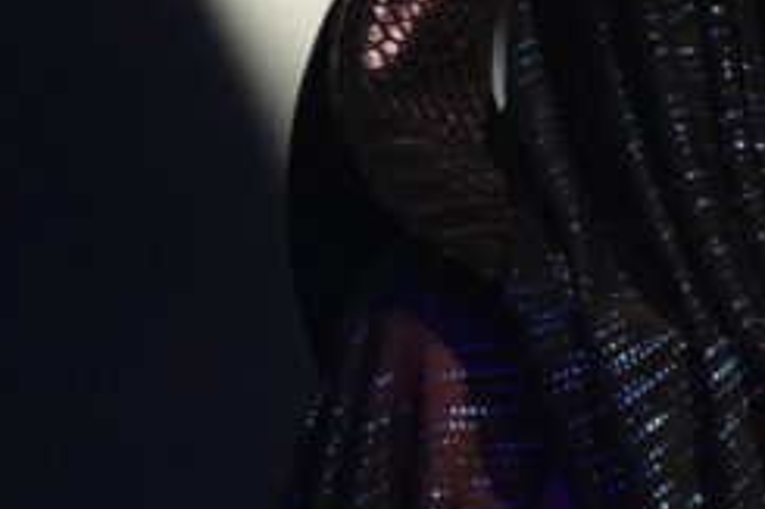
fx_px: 9789
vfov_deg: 3.0
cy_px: 194
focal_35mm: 461
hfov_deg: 4.5
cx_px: 1018
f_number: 5.6
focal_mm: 98
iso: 3200
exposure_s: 1/160
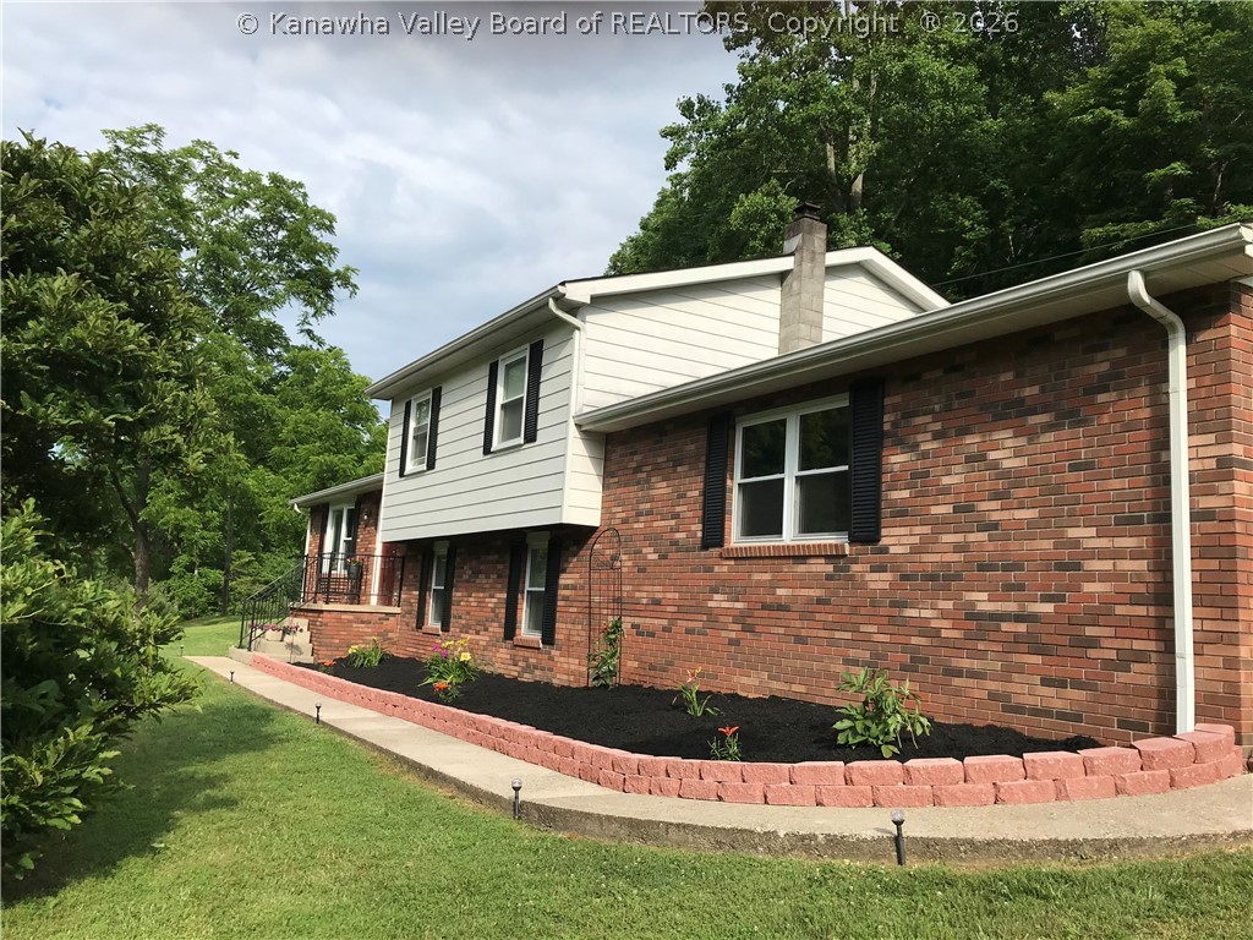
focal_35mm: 28
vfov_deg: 49.7
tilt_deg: +8.0
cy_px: 470
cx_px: 626
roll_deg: -3.7
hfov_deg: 63.4
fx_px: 1014
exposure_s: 1/1623
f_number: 1.8
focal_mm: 3.99
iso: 20
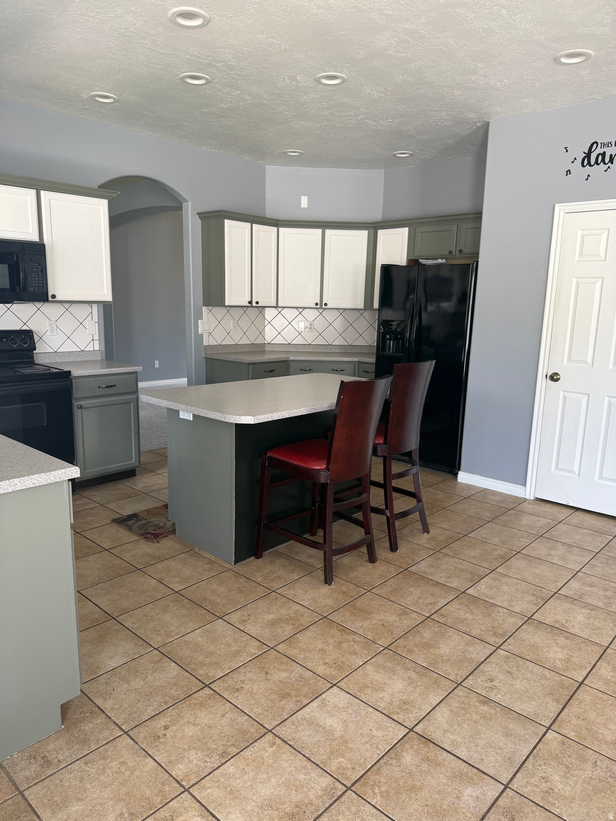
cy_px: 410
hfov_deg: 56.8
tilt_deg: -11.3
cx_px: 308
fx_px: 569
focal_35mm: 24
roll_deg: -1.9
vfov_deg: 71.6
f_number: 1.78
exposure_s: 1/121
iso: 100
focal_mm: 6.76
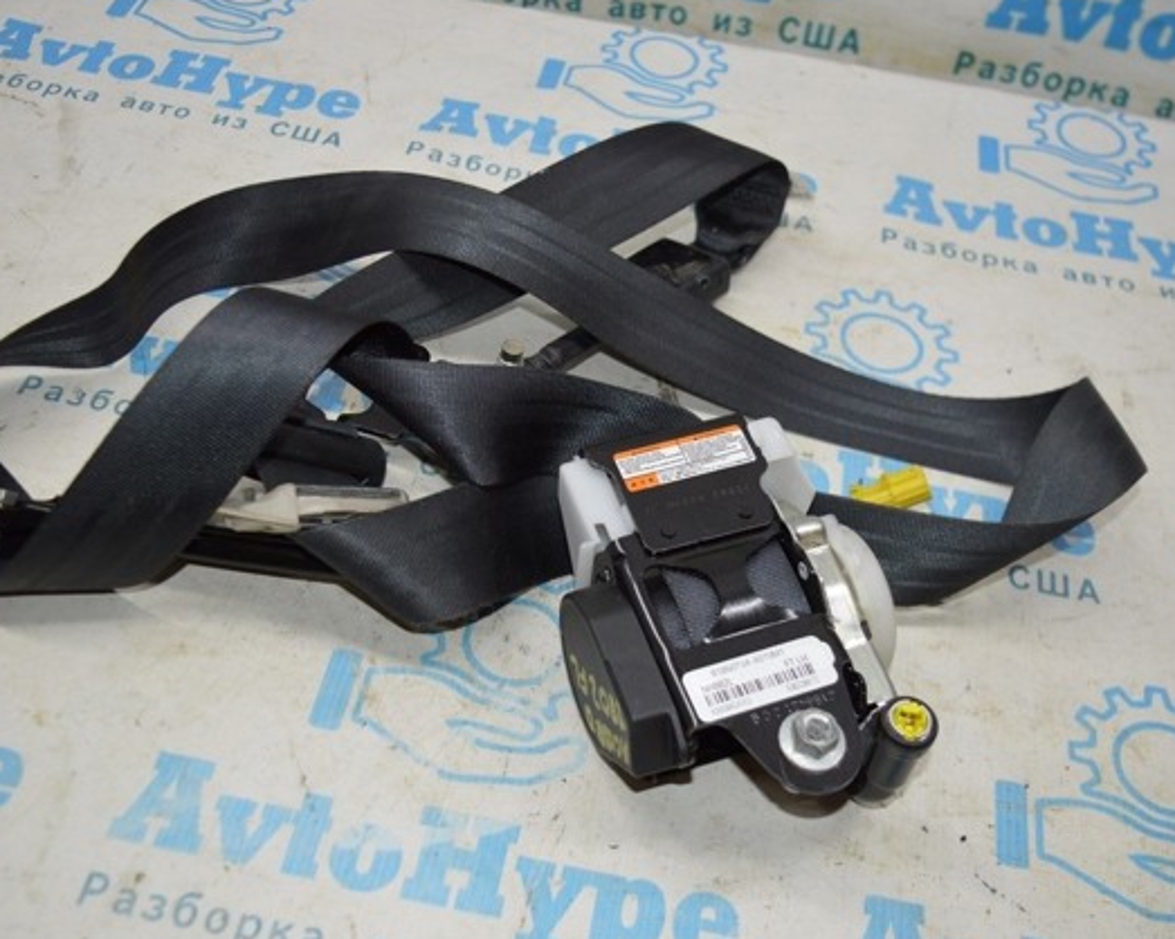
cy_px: 471
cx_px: 548
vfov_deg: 37.7
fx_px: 1376
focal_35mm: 40
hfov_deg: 46.2
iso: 400
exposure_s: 1/100
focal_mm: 23
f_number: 4
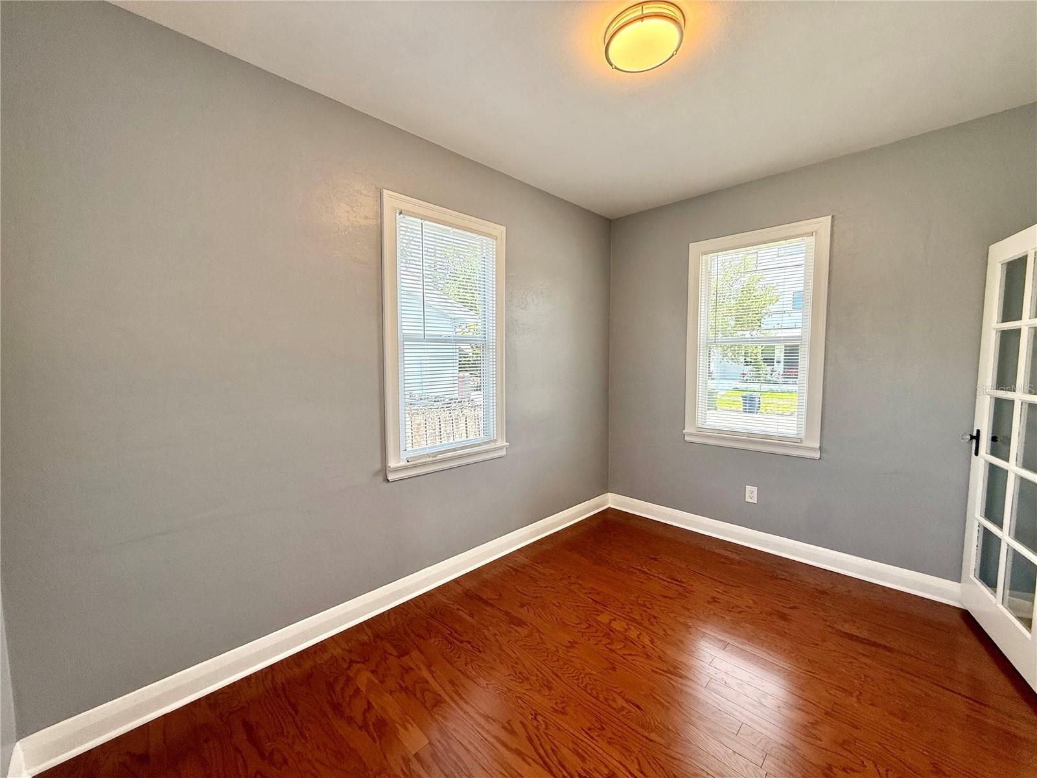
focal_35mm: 14
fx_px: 419
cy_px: 389
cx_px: 518
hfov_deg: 102.1
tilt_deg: -4.1
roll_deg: +1.0
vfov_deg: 85.7
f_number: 2.2
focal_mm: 2.22
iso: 50
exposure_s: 1/130
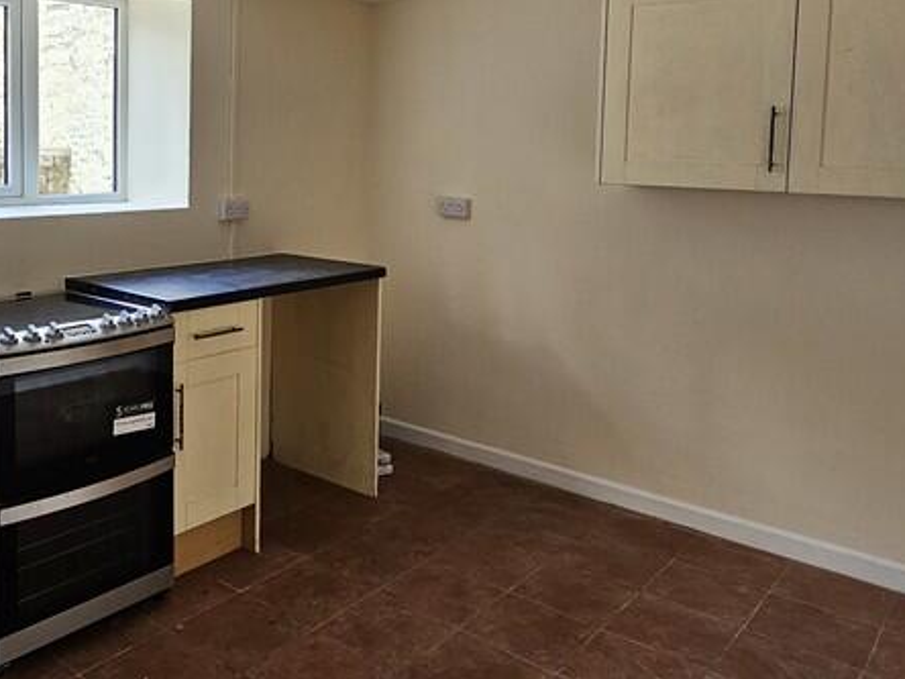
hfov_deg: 58.2
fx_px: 784
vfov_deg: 45.6
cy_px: 194
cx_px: 281
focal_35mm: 30
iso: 125
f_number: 2.2
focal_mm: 2.2
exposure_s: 1/60
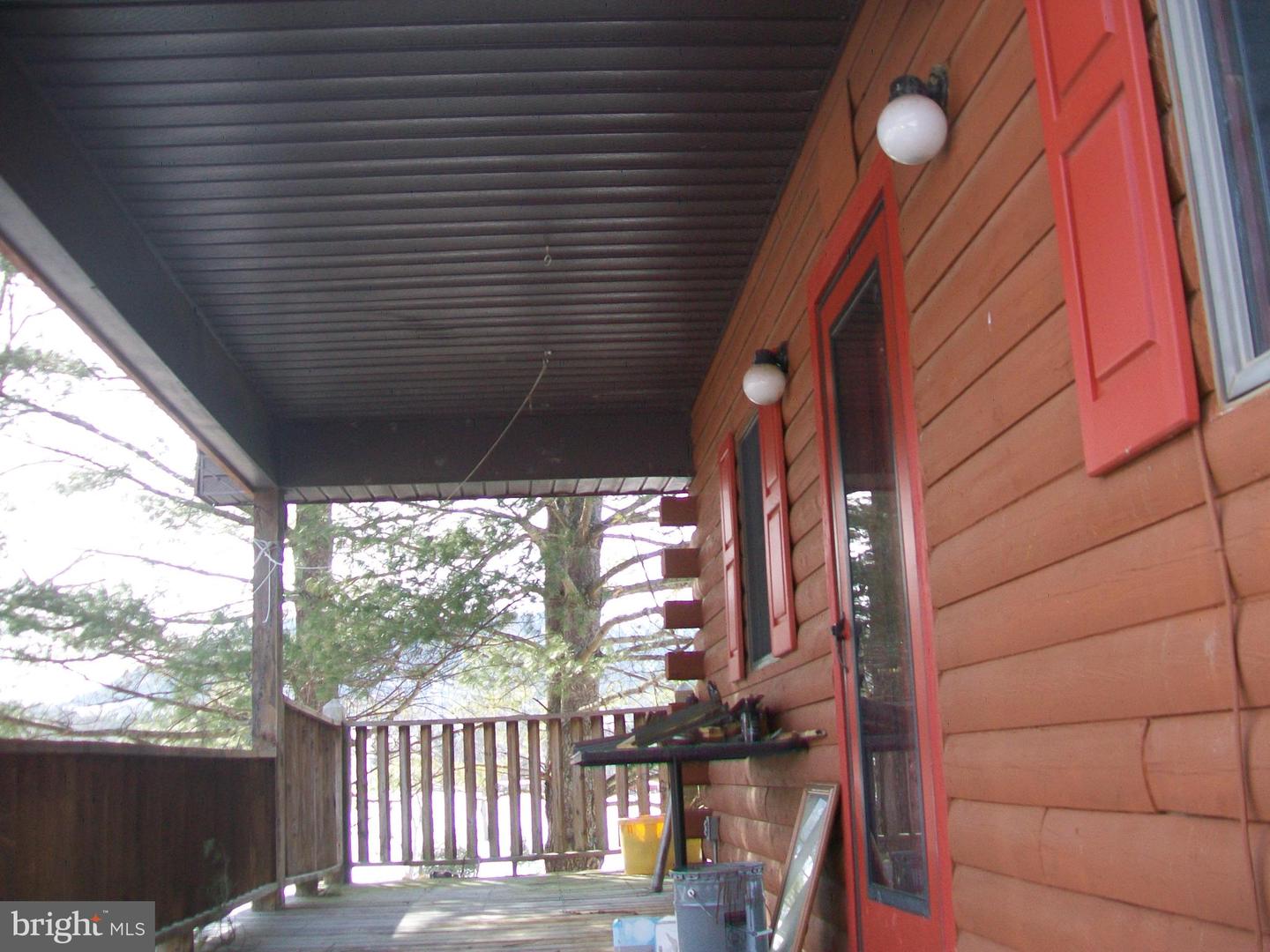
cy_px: 476
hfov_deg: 54.0
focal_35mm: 34
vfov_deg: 41.8
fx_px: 1247
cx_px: 635
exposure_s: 1/125
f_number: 2.7
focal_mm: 6.1
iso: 64
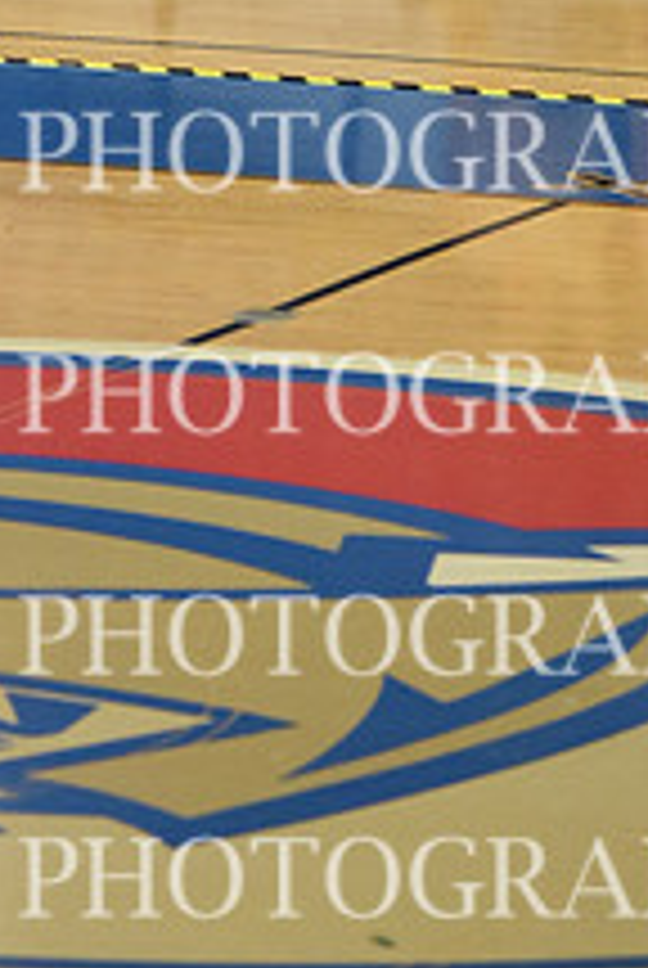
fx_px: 14505
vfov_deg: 3.8
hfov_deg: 2.6
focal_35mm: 539
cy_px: -212
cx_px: -11
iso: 8000
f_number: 2.8
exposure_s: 1/1000
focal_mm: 200
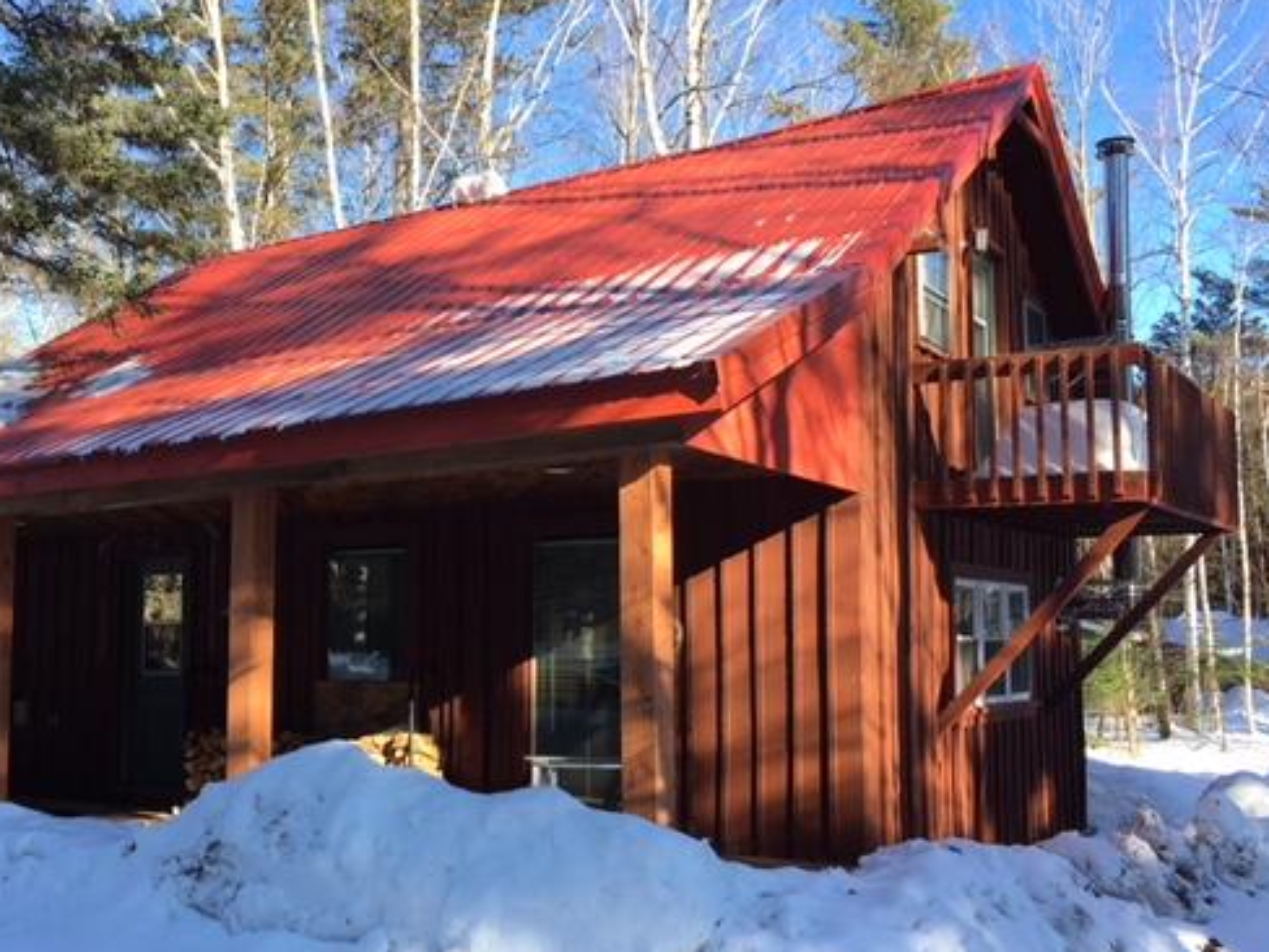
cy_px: 523
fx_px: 1393
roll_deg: +0.7
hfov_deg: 48.7
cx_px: 512
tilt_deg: +4.3
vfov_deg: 37.7
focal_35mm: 38
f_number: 2.2
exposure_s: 1/339
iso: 25
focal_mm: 4.15
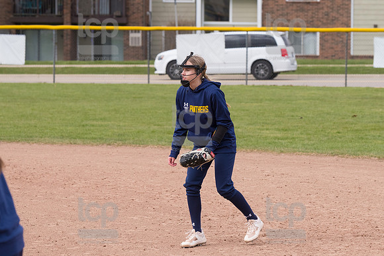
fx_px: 2079
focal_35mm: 195
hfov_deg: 10.6
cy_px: 128
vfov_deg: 7.0
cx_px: 192
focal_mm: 130
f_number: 5.6
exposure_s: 1/1600
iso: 640
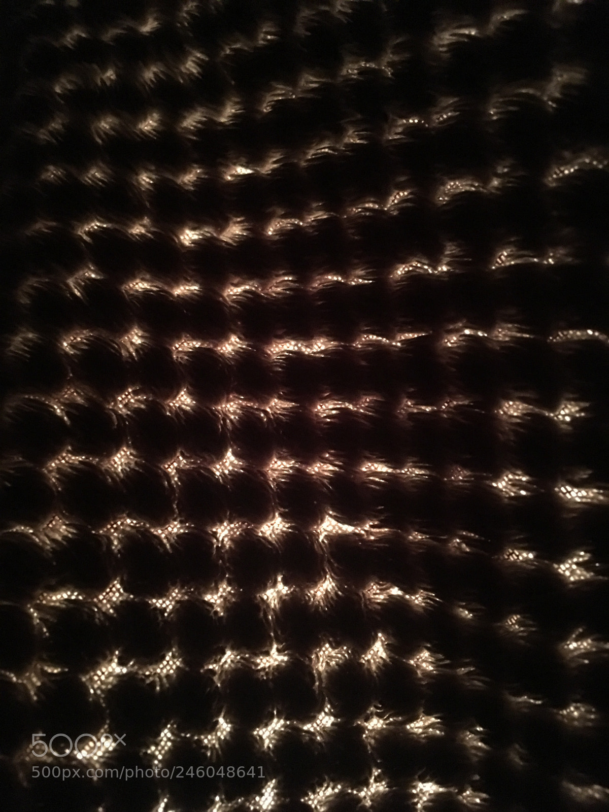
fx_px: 680
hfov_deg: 48.2
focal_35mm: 29
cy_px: 406
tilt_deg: +34.3
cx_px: 304
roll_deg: -28.8
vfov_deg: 61.7
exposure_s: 1/15
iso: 640
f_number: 2.2
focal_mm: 4.15
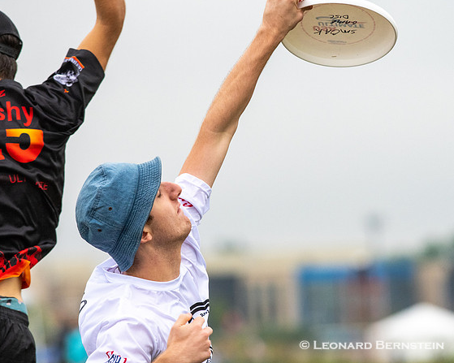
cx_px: 256
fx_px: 6851
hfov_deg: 3.8
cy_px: 181
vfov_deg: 3.0
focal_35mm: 510
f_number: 6.3
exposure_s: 1/2000
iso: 1600
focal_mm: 300
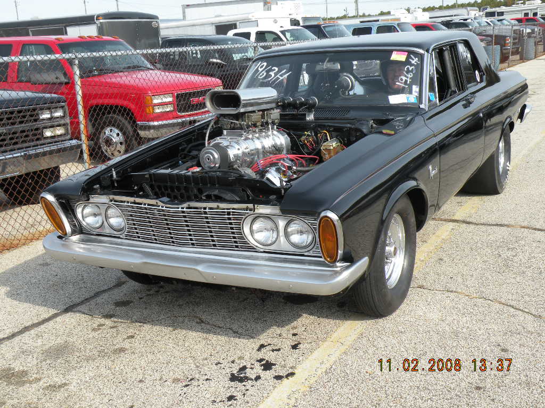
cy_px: 204
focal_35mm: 42
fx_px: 661
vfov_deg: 34.3
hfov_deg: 44.8
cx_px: 272
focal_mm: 7.4
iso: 64
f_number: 5.6
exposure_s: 1/170
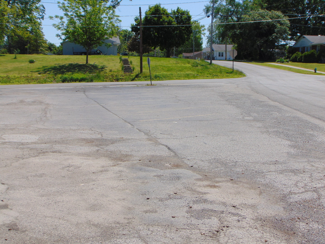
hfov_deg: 38.2
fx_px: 469
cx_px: 162
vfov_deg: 29.1
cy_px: 122
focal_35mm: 50
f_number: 9
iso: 80
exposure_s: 1/250
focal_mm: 9
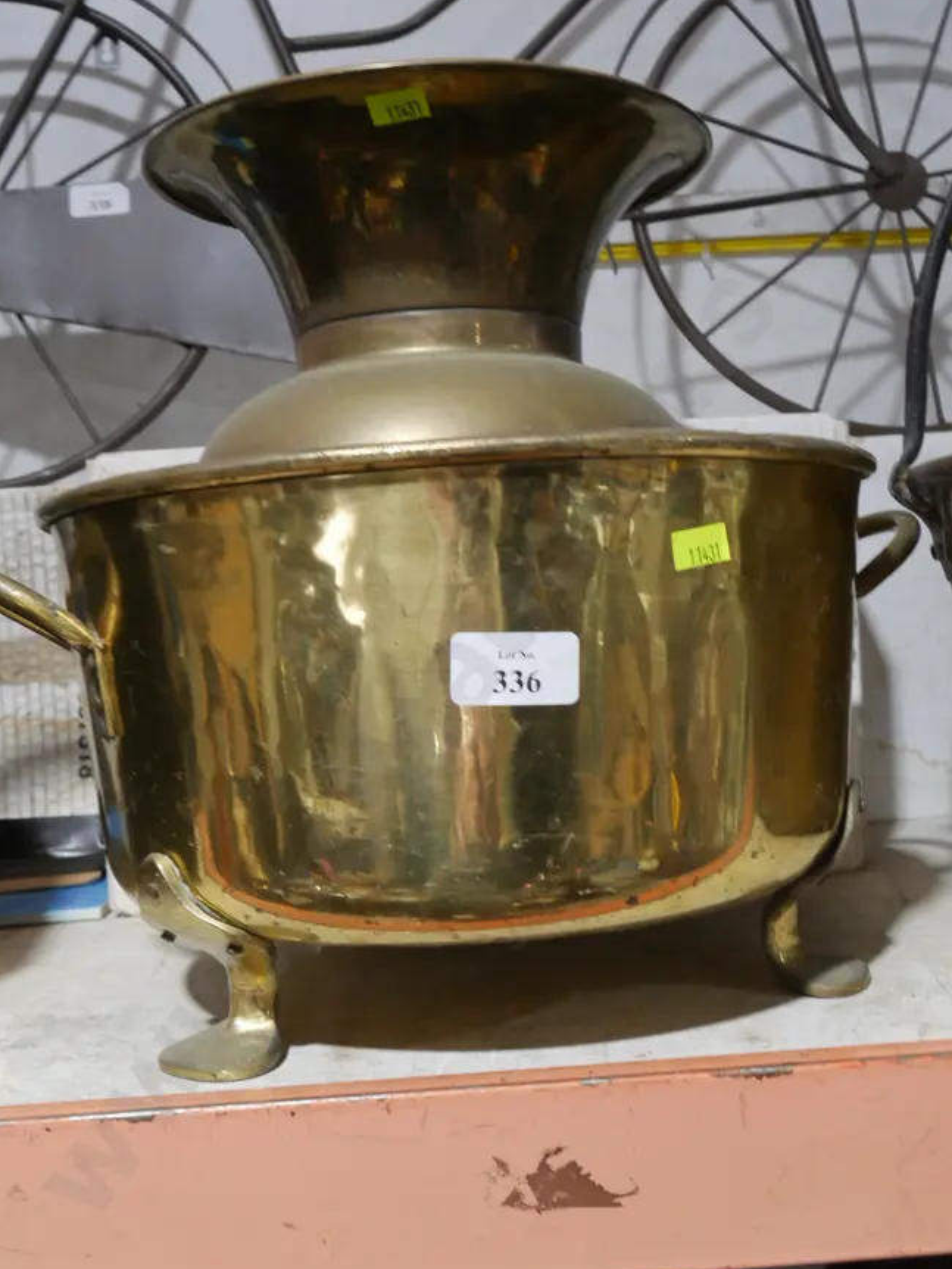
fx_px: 1393
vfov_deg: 48.9
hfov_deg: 37.7
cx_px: 516
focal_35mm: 38
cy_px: 605
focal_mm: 16
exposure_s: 1/60
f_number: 7.1
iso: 1600
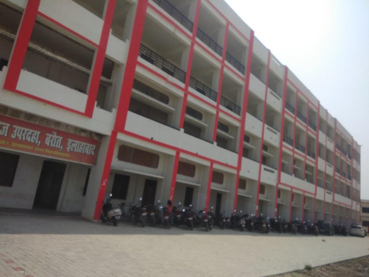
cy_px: 138
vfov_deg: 63.4
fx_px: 224
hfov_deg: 79.0
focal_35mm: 21
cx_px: 184
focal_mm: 3.57
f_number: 2
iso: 100
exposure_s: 1/1827
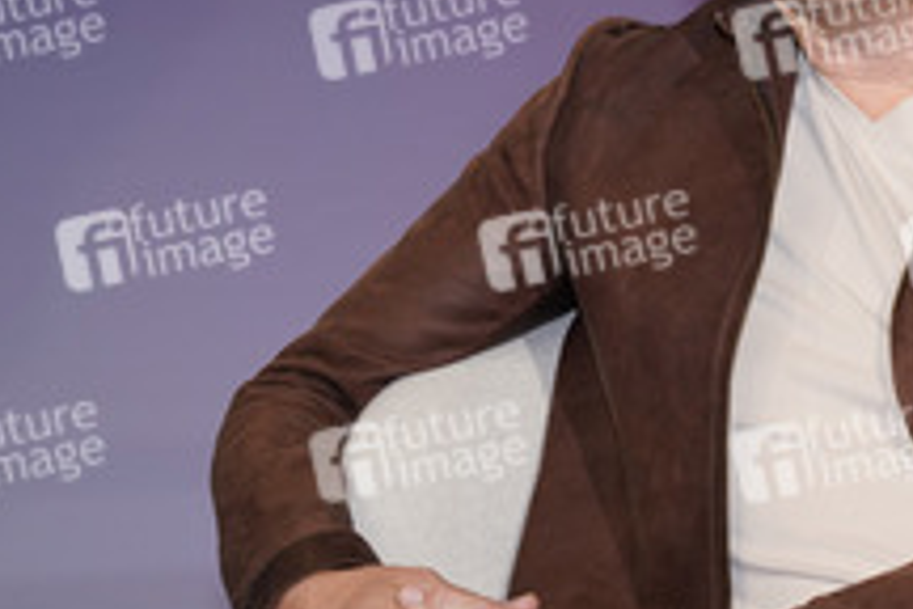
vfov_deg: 9.8
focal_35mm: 140
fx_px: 3550
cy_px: 135
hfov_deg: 14.4
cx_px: 898
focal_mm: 67
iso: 1600
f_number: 5
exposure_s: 1/160
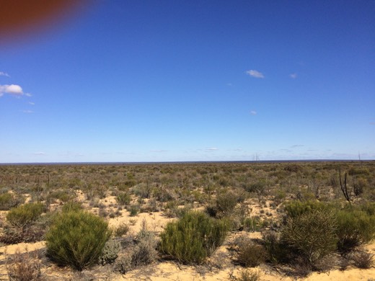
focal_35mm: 29
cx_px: 188
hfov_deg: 61.7
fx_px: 314
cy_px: 140
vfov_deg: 48.2
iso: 32
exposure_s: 1/3425
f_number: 2.2
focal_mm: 4.15
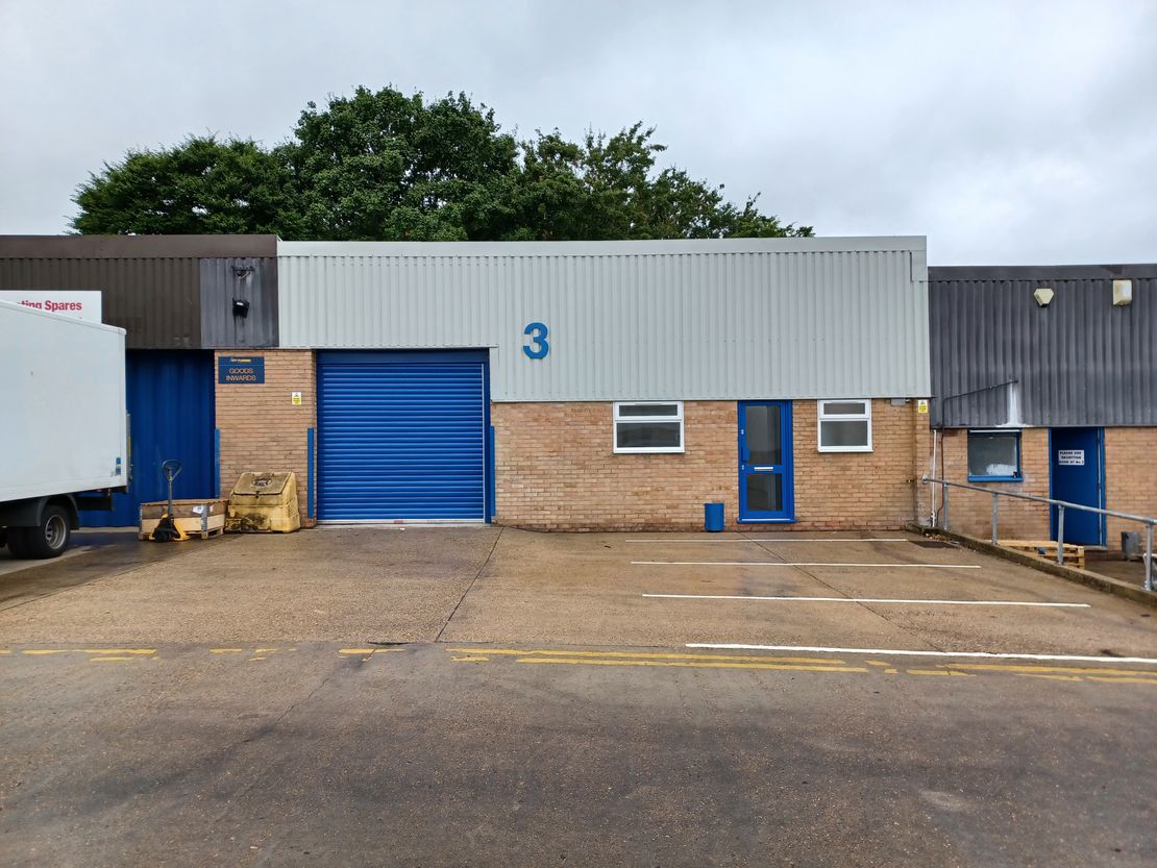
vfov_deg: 54.9
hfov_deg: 69.4
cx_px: 578
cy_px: 434
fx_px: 836
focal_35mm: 25
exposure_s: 1/164
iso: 32
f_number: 1.8
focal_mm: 4.6
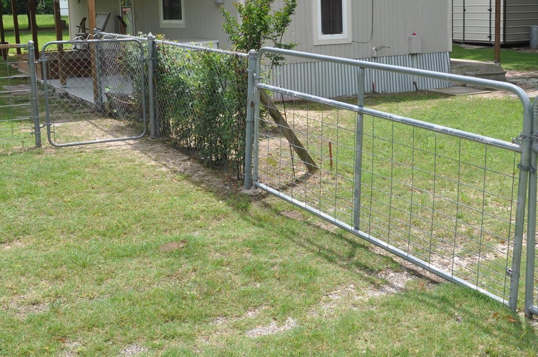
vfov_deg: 30.6
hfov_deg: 45.1
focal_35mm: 43
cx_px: 333
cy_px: 90
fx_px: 642
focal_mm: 18
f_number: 10
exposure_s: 1/200
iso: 200
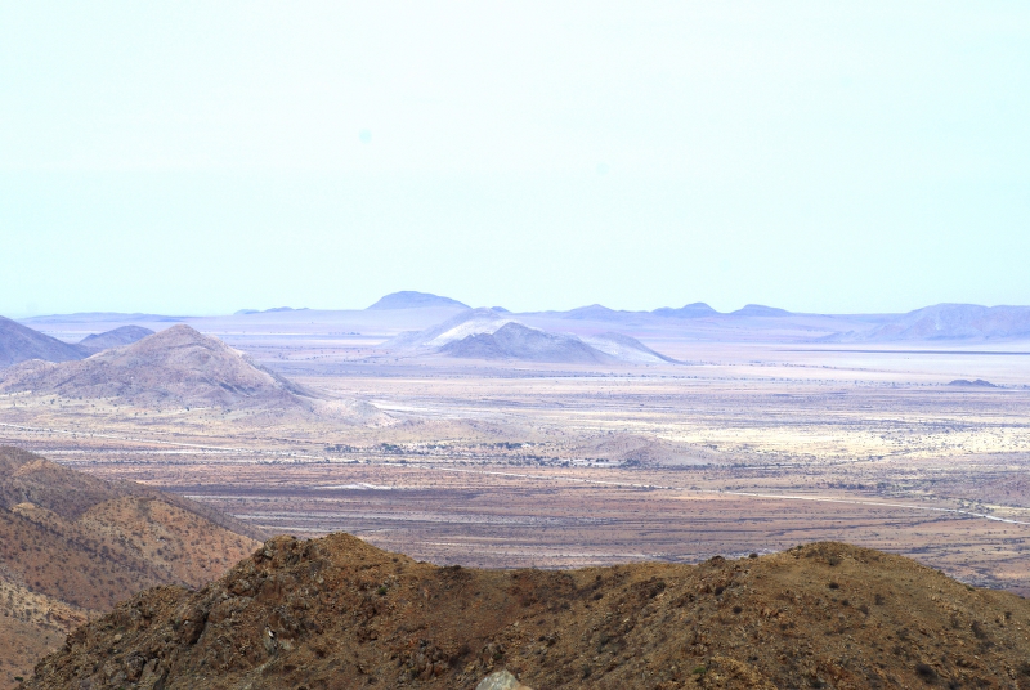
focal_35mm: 180
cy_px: 345
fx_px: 5158
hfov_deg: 11.4
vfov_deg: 7.7
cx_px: 515
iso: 100
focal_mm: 120
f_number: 13
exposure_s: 1/320
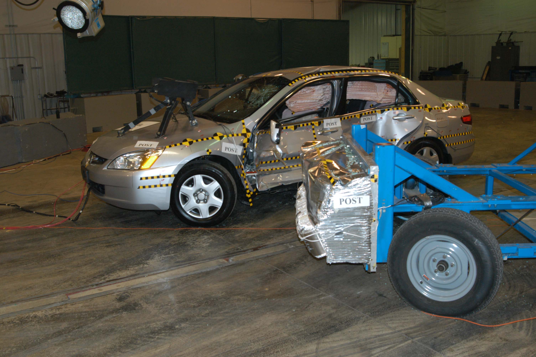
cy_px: 178
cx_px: 268
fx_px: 536
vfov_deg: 36.8
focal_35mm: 36
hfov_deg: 53.2
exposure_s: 1/60
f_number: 5.6
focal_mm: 24
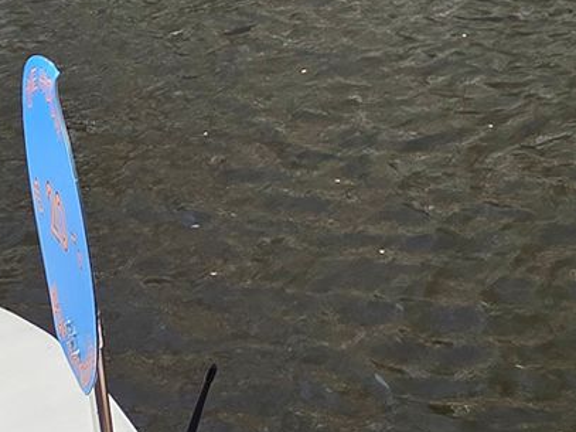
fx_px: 1880
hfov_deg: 16.1
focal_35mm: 113
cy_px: -540
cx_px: 826
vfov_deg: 11.3
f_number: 1.8
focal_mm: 5.4
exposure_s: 1/3657
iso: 80
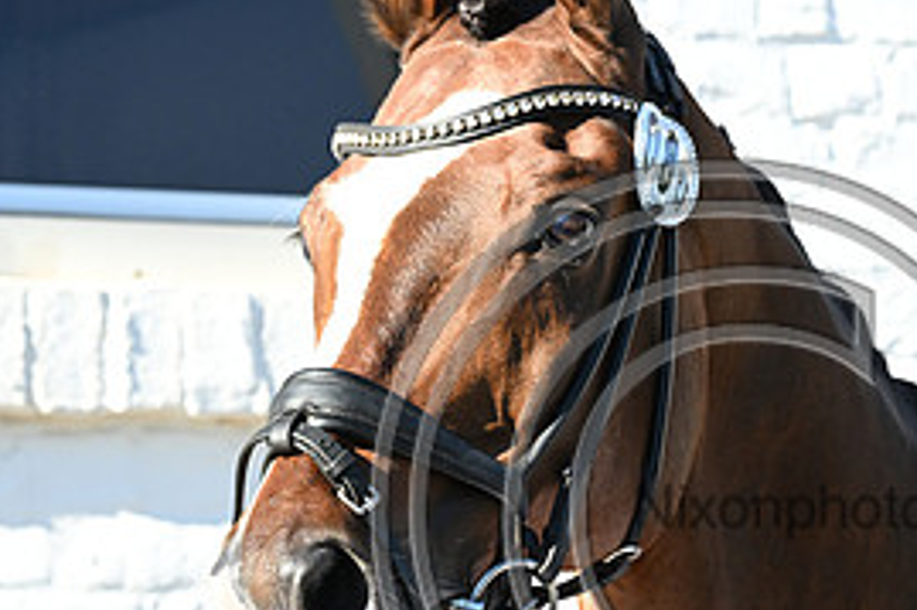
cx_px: 685
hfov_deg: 8.3
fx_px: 6313
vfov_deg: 5.5
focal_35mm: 248
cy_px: 462
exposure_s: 1/1600
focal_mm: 115
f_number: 5.6
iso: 1250
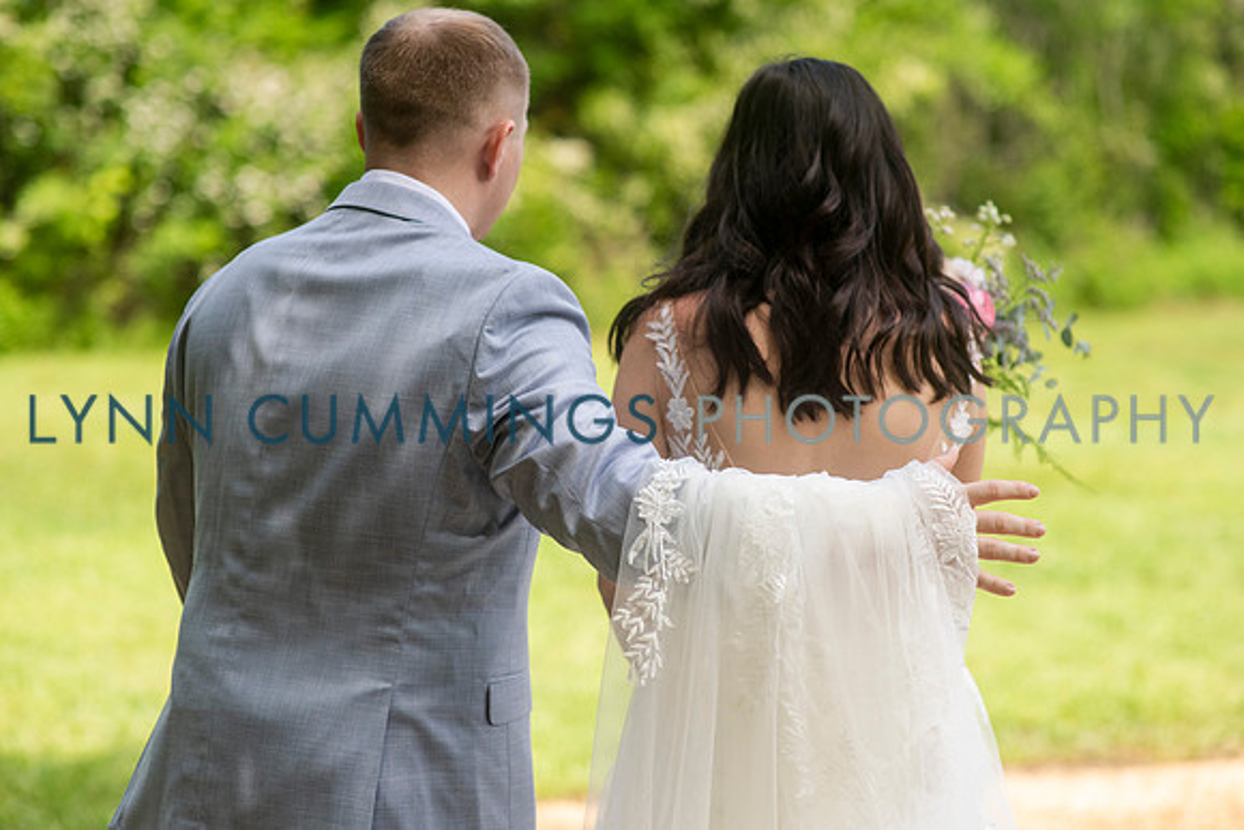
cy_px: 415
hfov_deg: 23.5
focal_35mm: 86
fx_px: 2987
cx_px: 622
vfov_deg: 15.8
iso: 500
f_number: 2.8
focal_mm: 85
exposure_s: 1/5000
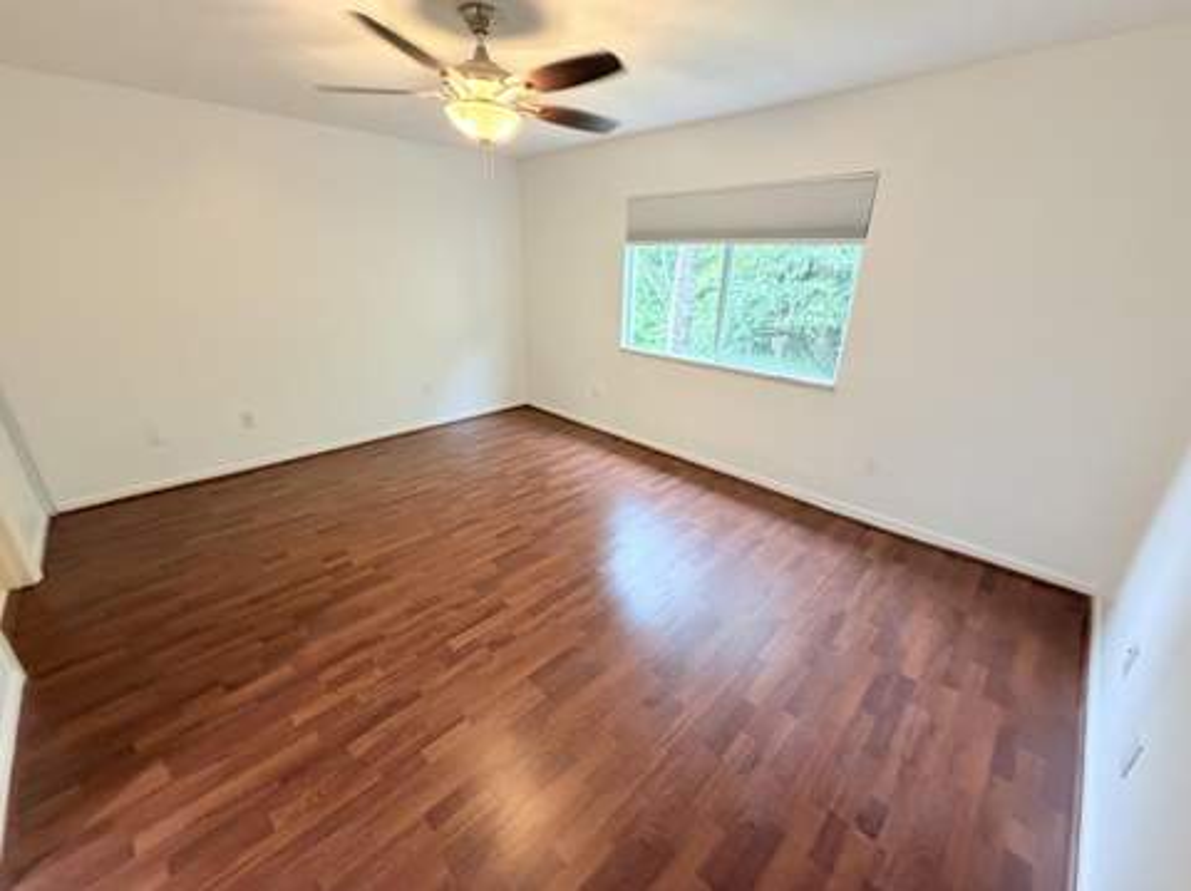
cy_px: 446
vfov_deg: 85.6
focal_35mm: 14
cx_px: 596
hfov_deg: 102.1
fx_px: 481
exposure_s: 1/60
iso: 500
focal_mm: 2.22
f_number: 2.2
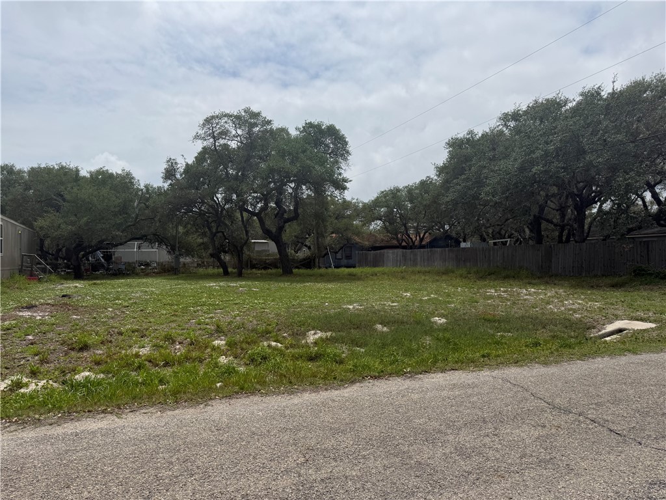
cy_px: 250
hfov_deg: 71.6
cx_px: 333
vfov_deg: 56.8
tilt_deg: +1.2
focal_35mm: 24
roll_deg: +0.7
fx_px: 462
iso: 80
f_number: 1.78
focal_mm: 6.76
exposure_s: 1/9091
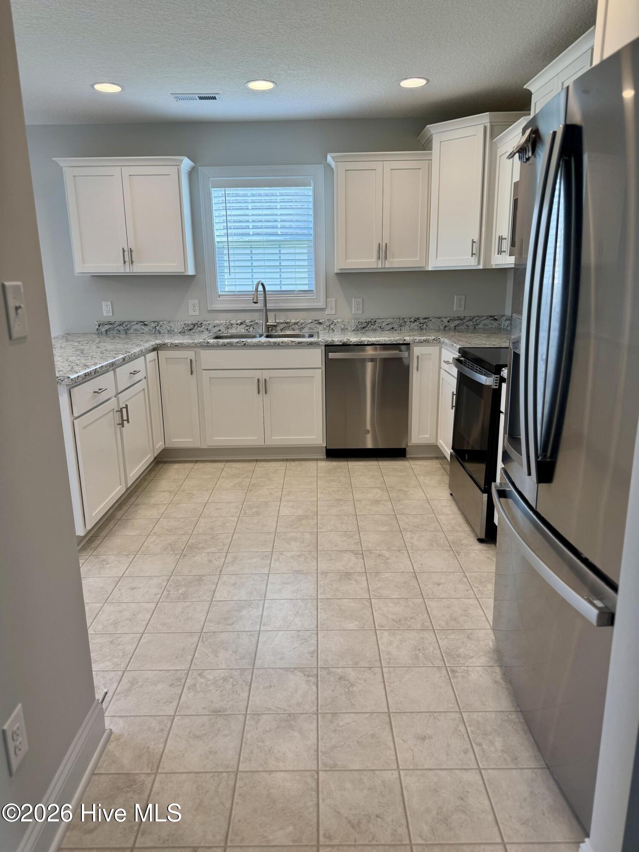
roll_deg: +1.0
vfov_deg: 71.6
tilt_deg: -15.2
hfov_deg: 56.8
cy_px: 426
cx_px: 320
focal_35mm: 24
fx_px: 591
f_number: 1.78
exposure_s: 1/149
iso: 100
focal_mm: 6.76
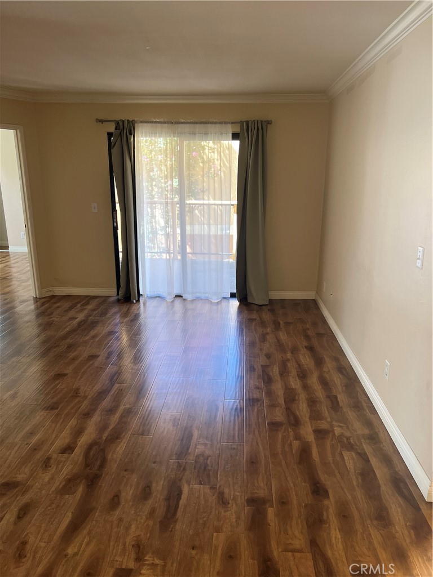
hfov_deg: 53.1
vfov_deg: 67.3
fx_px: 434
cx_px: 216
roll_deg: +0.6
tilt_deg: -13.7
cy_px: 288
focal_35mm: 26
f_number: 1.5
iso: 125
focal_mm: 5.7
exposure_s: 1/120
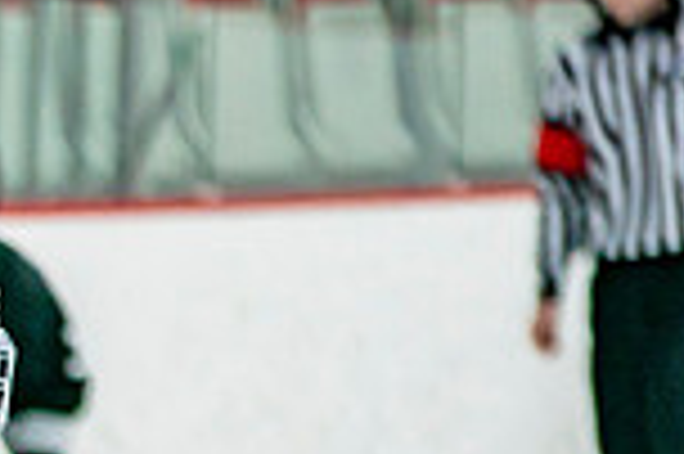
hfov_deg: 1.7
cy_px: 1047
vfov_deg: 1.1
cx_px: -790
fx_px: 23231
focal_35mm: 1224
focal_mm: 200
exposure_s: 1/640
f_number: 3.2
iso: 500
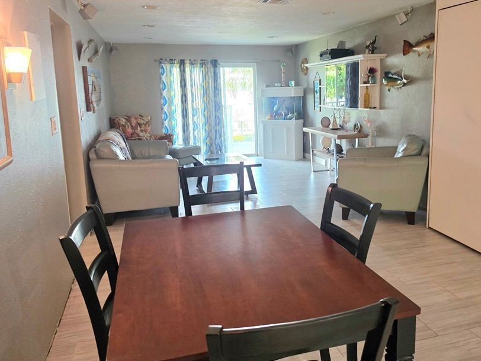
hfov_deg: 61.4
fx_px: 403
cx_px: 275
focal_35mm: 29
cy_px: 161
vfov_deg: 48.1
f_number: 1.4
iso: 320
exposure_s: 1/120
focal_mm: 6.5
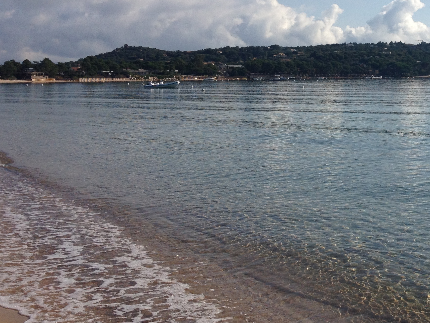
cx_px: 383
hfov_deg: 28.3
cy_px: 84
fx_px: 820
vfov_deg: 22.1
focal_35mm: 66
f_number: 2.4
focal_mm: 4.28
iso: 64
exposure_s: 1/3953
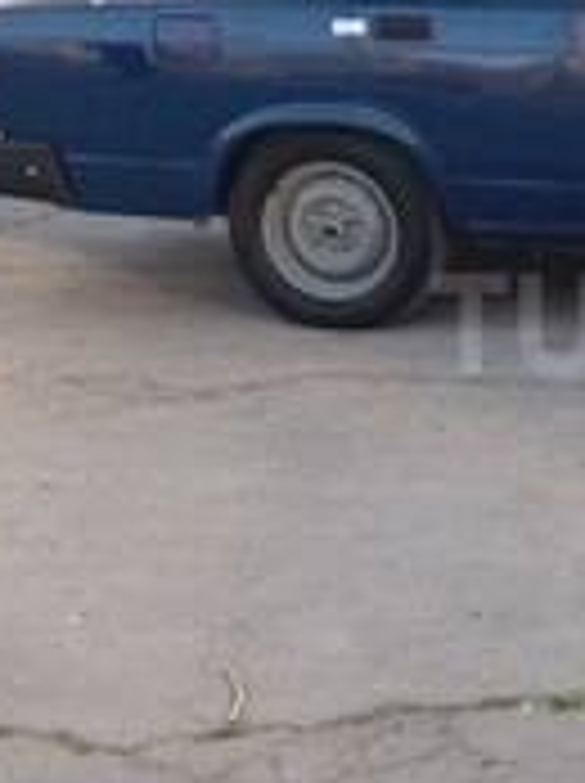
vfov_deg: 24.4
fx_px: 1807
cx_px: 778
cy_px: 324
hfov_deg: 17.2
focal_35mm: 80
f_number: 1.9
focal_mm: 3.7
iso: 64
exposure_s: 1/189
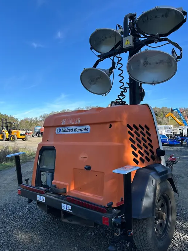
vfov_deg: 63.4
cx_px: 94
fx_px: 203
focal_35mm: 28
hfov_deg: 49.8
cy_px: 130
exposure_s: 1/1869
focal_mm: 5.7
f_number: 1.5
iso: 50
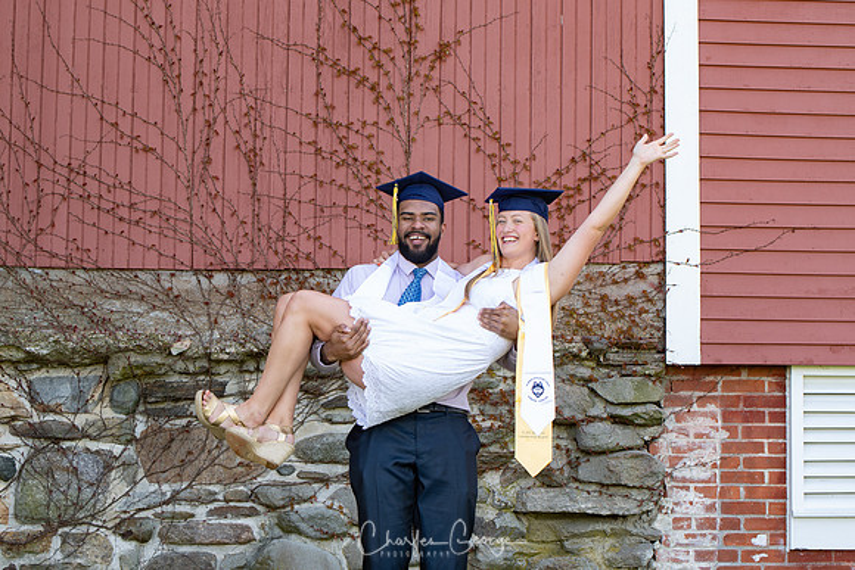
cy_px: 285
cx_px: 428
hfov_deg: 17.1
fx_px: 2851
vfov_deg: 11.4
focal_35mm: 120
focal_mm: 80
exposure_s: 1/125
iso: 200
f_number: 4.5
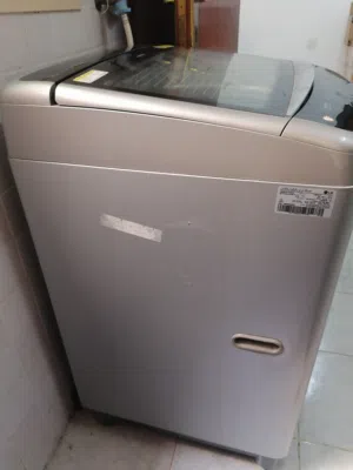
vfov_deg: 65.3
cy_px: 235
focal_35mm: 27
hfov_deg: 51.4
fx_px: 367
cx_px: 176
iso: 400
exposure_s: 1/33.3
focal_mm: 5.3
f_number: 1.8
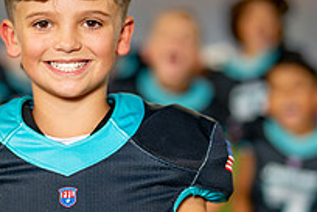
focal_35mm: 155
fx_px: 1365
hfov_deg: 13.2
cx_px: 104
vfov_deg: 8.9
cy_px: 136
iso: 160
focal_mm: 50
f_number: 1.2
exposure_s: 1/400
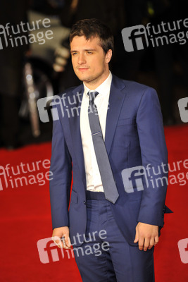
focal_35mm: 155
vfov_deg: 13.2
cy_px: 141
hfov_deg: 8.9
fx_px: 1213
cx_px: 94
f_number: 4
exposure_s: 1/250
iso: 1000
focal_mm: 155
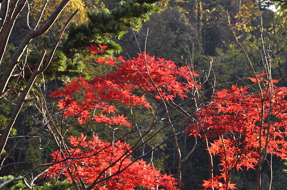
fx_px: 995
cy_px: 124
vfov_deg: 10.9
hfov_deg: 16.4
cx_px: 189
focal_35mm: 125
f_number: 6.3
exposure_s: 1/160
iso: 200
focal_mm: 52
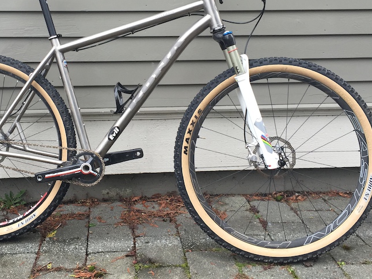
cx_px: 148
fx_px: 494
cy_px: 93
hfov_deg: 41.1
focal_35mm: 46
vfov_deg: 31.3
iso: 50
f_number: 2.2
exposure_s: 1/120
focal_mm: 4.15
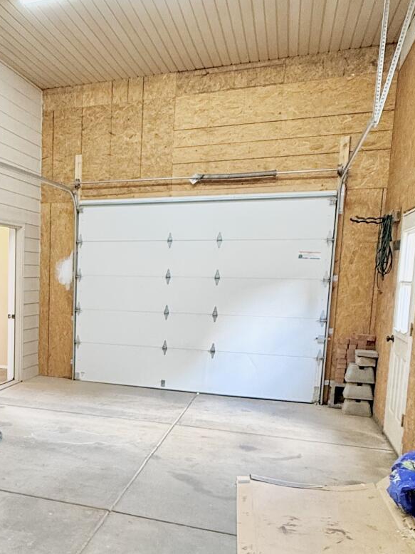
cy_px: 356
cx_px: 23
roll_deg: -1.4
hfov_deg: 36.6
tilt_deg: -7.0
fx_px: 576
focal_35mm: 36
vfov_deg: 50.7
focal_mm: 2.22
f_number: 2.2
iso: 320
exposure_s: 1/60
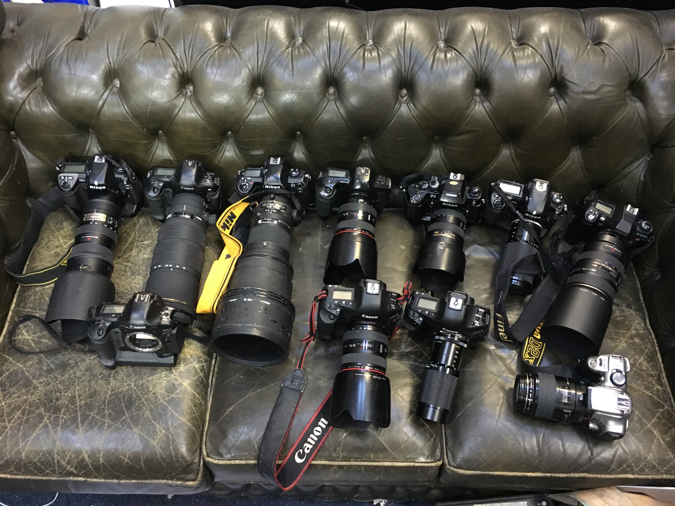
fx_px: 565
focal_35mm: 29
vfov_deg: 48.2
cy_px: 253
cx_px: 338
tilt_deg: -60.3
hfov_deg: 61.7
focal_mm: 4.15
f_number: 2.2
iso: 500
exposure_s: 1/17
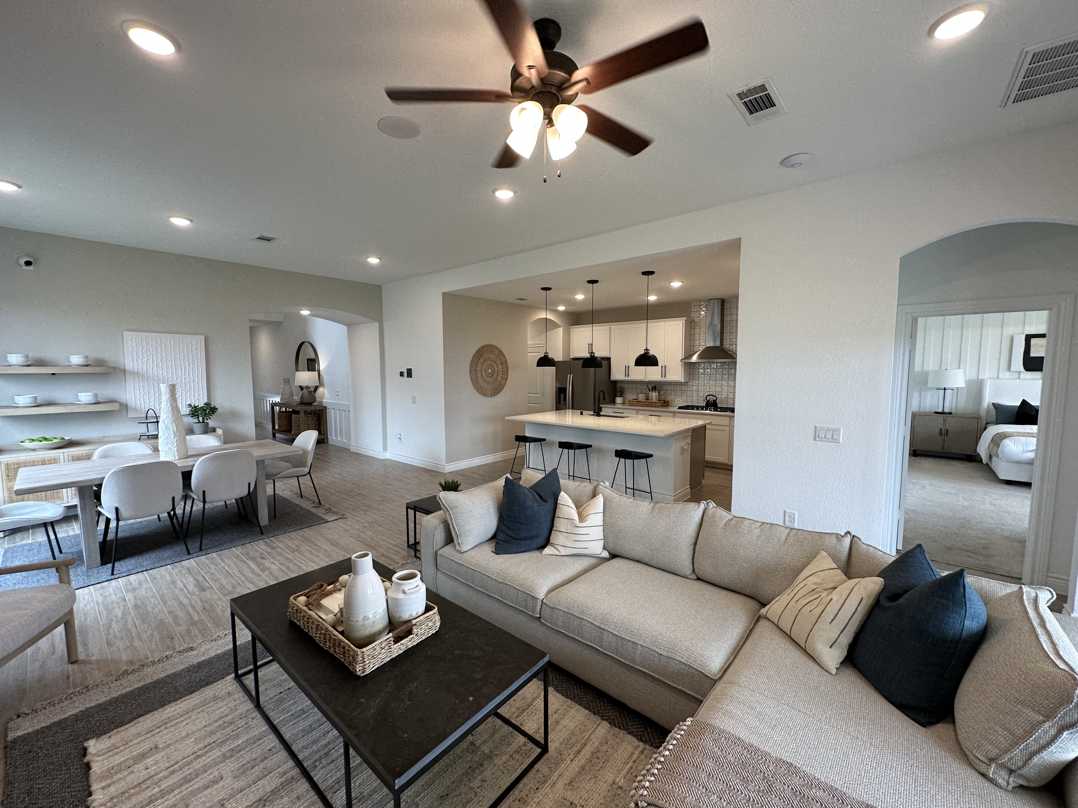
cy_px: 404
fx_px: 436
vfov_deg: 85.7
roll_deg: +0.0
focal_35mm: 14
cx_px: 539
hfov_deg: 102.1
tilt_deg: -5.2
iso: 125
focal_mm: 2.22
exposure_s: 1/120
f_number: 2.2
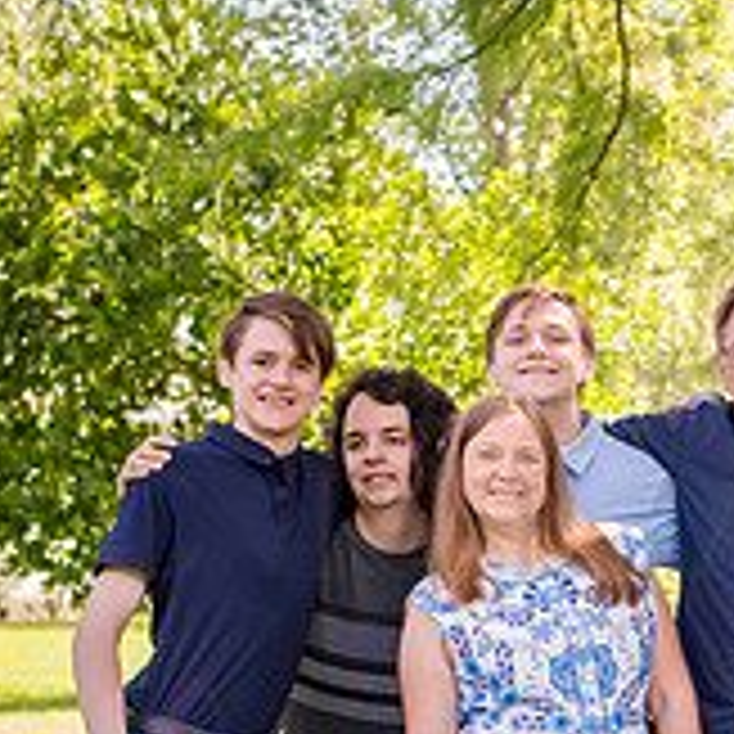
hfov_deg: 11.3
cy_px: 745
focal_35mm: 151
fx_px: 3622
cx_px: 919
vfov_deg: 11.4
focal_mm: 50
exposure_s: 1/320
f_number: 4
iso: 400
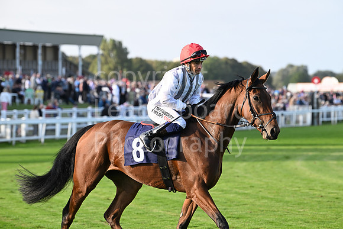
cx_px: 172
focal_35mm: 190
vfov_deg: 7.2
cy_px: 114
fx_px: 1811
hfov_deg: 10.8
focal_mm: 190
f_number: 5.6
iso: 500
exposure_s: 1/800
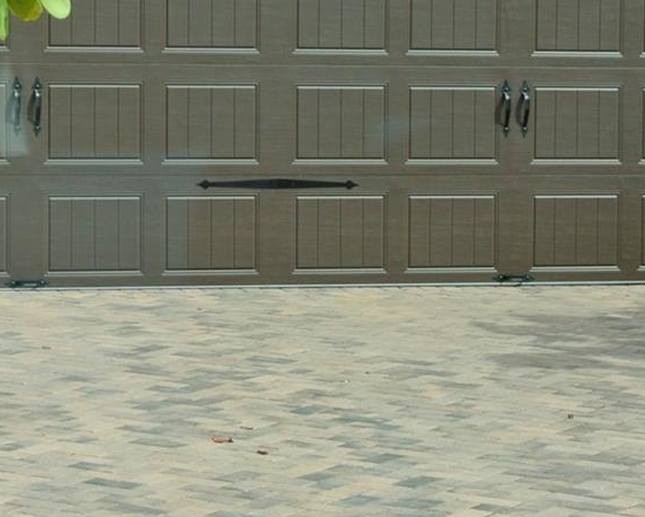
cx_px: 344
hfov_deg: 12.2
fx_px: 3017
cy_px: 279
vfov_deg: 9.8
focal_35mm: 158
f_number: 5
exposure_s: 1/200
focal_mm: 21.9
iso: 100
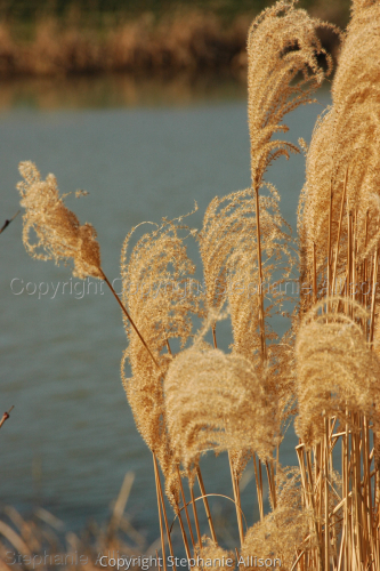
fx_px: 4753
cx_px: 190
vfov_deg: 6.9
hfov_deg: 4.6
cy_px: 286
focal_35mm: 300
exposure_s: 1/320
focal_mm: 200
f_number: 13
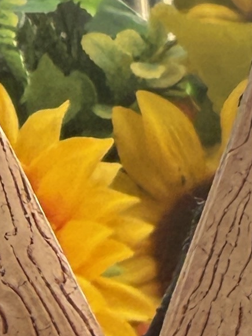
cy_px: 189
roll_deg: +2.4
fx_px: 1619
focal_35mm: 167
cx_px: 63
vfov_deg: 11.8
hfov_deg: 8.9
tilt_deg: +35.7
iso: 50
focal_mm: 2.22
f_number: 2.2
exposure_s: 1/284
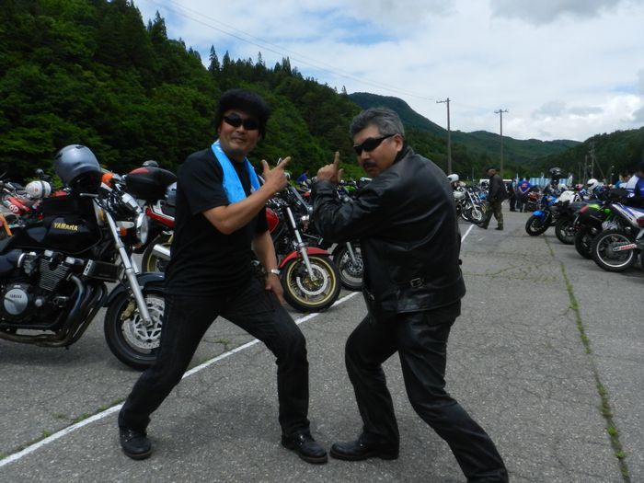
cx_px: 322
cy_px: 242
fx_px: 595
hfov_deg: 56.8
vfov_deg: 44.2
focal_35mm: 32
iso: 400
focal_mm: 5.6
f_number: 8
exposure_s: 1/800
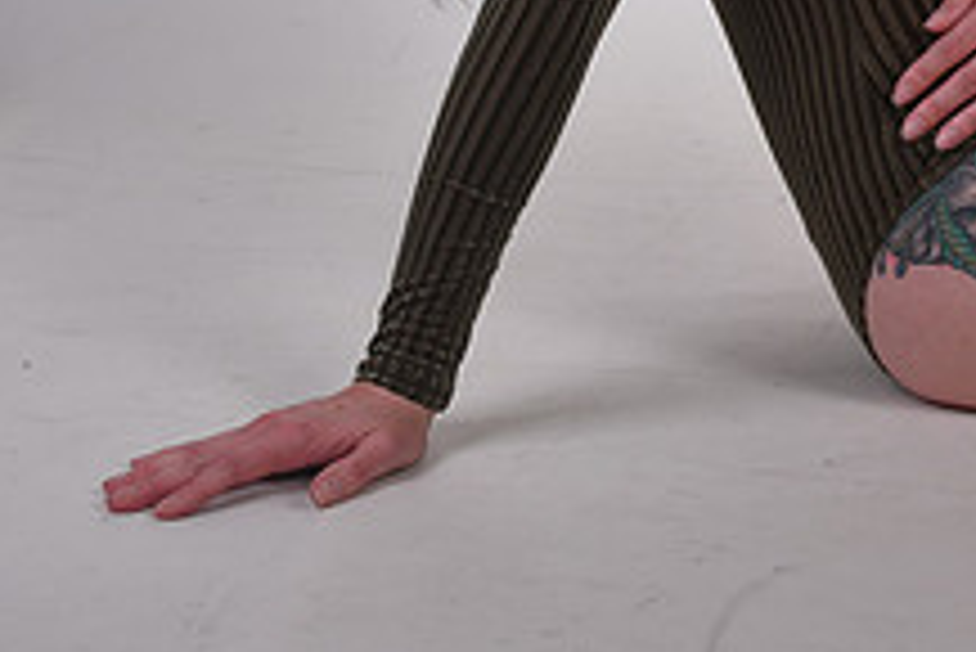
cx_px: 1034
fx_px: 3689
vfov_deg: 9.9
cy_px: -146
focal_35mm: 136
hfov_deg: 14.8
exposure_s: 1/100
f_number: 8
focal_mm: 34
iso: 100
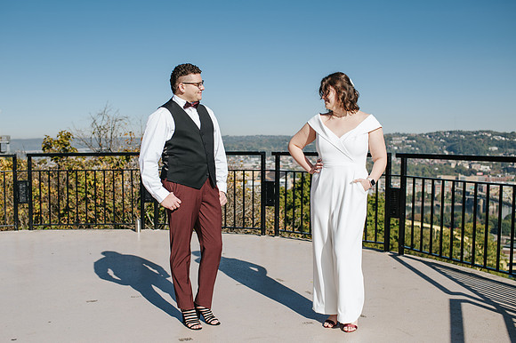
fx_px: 578
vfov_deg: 33.1
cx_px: 245
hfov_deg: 48.1
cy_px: 180
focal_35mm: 40
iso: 100
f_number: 3.2
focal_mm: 35
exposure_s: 1/1250
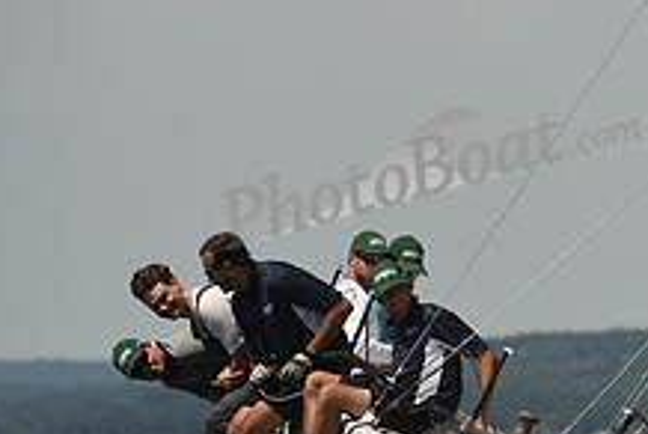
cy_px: 284
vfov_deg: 1.5
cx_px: 797
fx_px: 16762
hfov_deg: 2.2
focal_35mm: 930
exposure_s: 1/1000
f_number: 7.1
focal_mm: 350
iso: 250
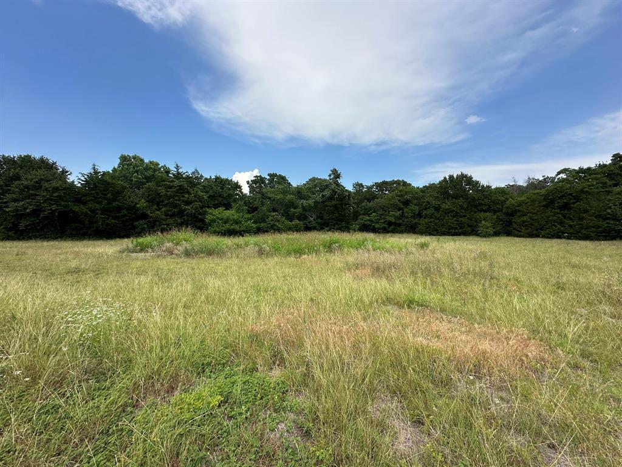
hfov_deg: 102.1
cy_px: 234
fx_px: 252
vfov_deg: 85.7
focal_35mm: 14
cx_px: 311
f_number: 2.2
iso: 40
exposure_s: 1/1383
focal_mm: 2.22
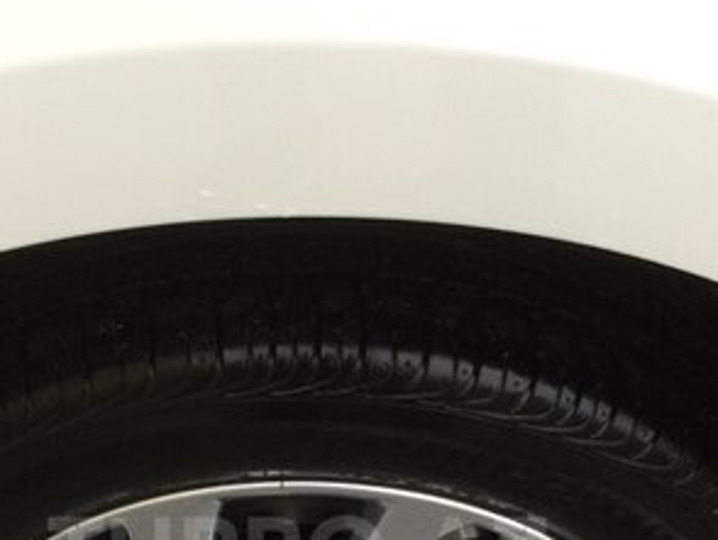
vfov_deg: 21.7
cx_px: 298
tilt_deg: -53.6
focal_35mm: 65
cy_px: 553
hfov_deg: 29.7
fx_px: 1349
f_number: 2.2
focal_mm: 4.15
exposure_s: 1/33
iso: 50
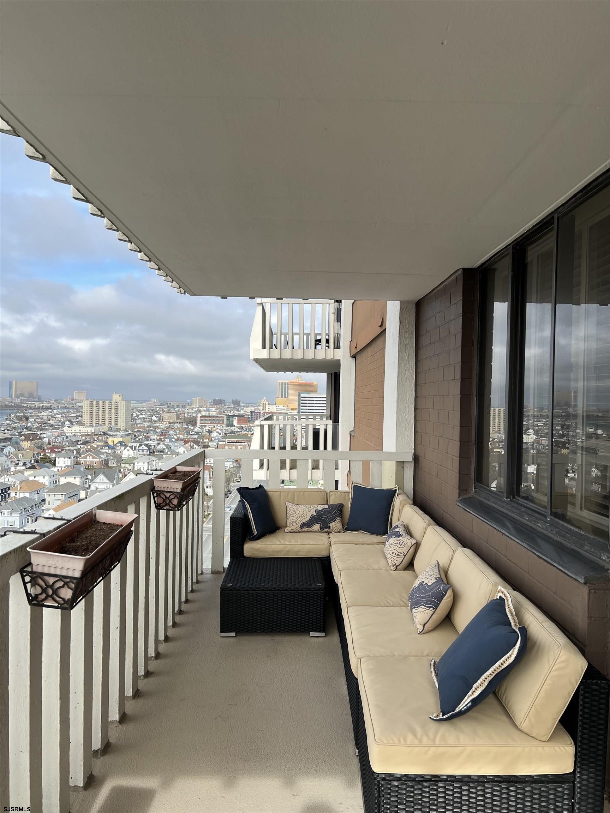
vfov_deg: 67.3
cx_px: 305
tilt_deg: -1.3
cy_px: 406
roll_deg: -1.1
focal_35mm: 26
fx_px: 611
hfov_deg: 53.1
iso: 50
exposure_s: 1/2695
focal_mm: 5.7
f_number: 1.5
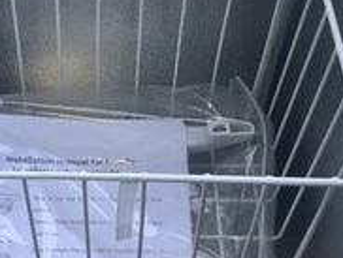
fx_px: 675
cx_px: 74
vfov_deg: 21.5
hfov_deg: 28.0
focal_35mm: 68
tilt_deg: -50.0
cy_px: 77
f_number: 2.4
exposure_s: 1/60
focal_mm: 3.3
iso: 64
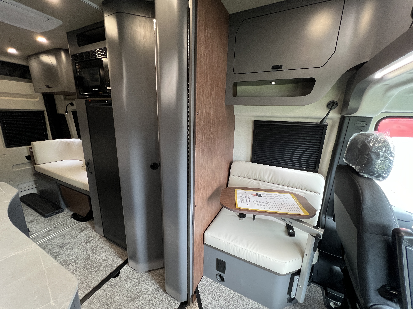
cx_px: 206
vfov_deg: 89.9
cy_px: 154
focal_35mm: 13
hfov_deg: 106.2
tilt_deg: -12.8
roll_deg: +0.6
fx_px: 155
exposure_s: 1/84
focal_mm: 1.57
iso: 250
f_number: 1.8
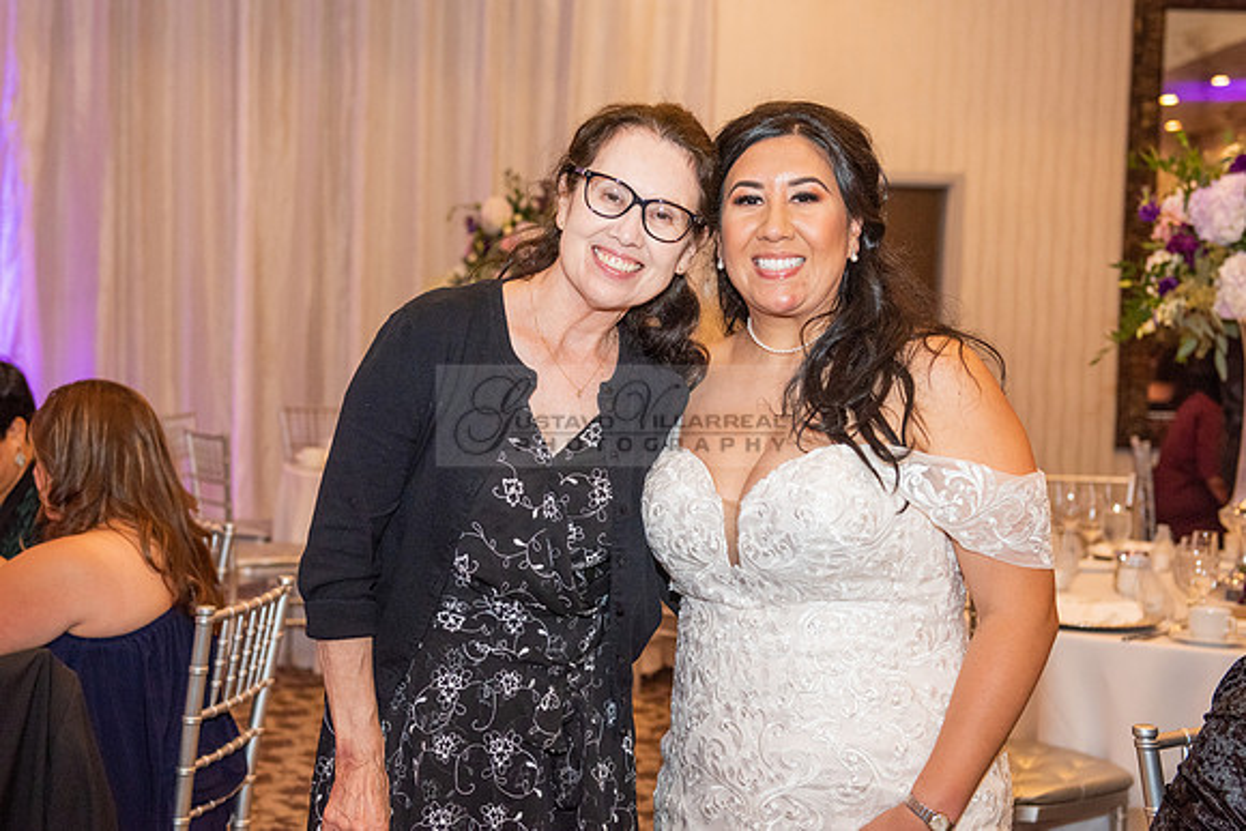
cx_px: 623
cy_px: 415
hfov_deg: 35.0
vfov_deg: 23.7
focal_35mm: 57
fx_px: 1979
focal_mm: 48
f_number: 3.5
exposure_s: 1/160
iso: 1600
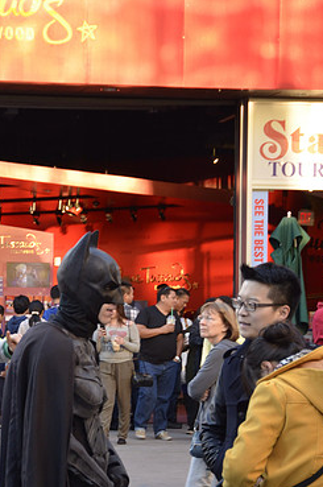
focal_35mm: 146
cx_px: 79
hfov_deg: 9.4
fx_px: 1970
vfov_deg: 14.1
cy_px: 326
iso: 500
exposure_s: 1/60
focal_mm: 62
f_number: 5
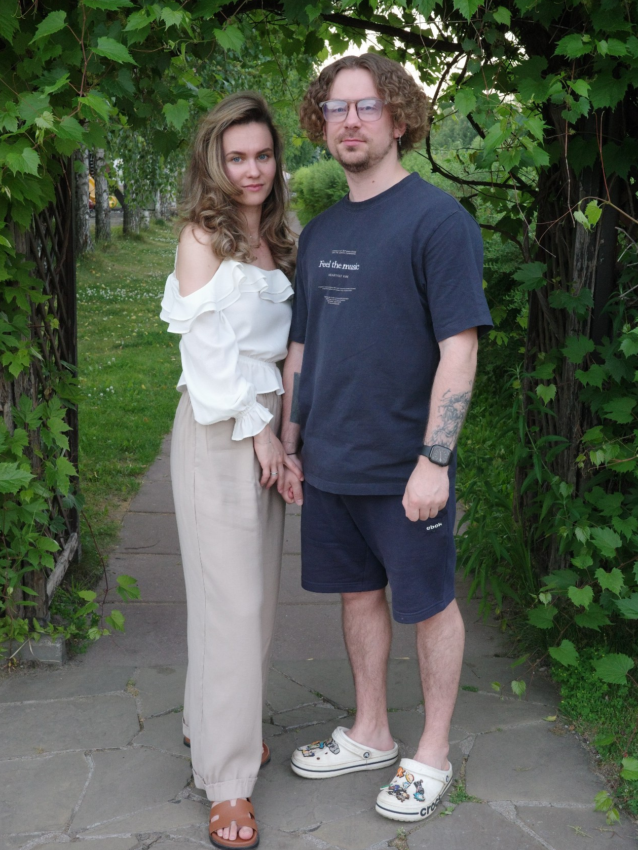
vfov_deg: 42.9
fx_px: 1081
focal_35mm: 44
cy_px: 408
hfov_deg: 32.9
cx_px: 322
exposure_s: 1/125
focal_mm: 26
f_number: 7.1
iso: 1600
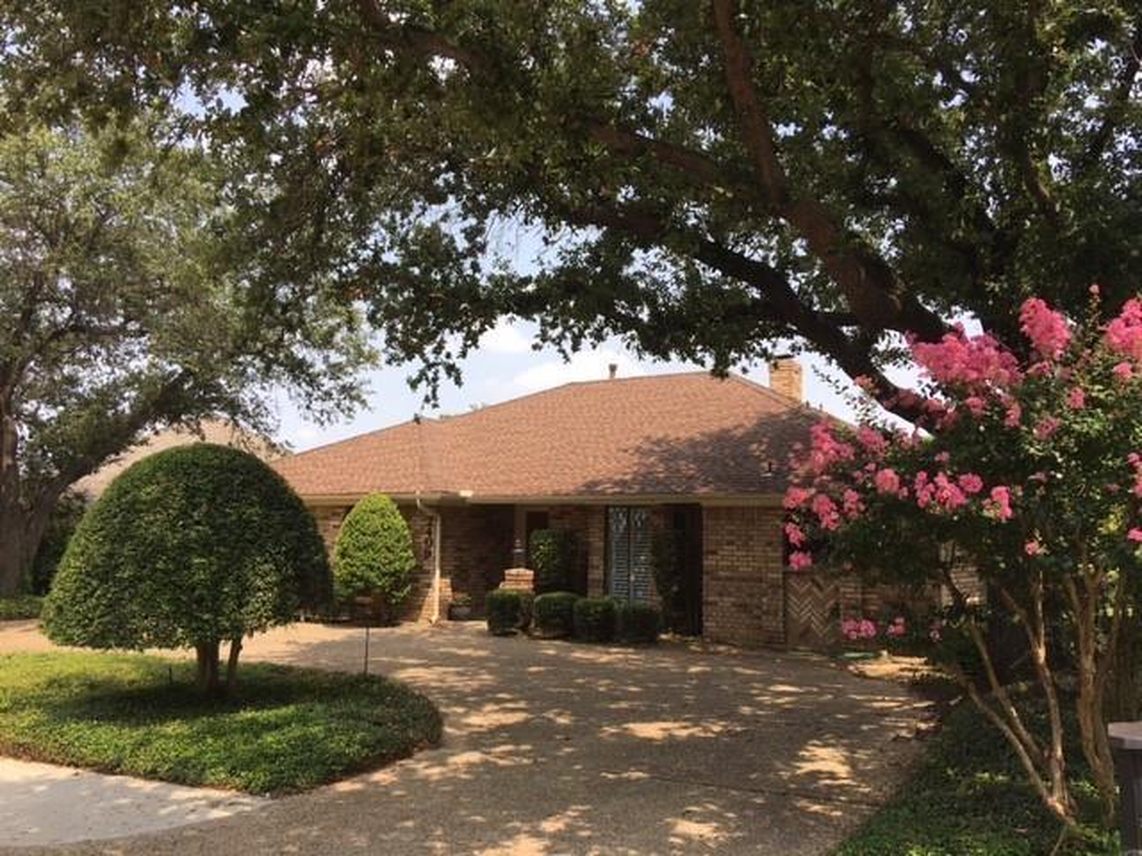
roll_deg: -1.5
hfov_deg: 61.7
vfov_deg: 48.2
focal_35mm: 29
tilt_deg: +8.0
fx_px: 957
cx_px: 571
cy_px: 428
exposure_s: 1/739
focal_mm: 4.15
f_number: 2.2
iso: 25
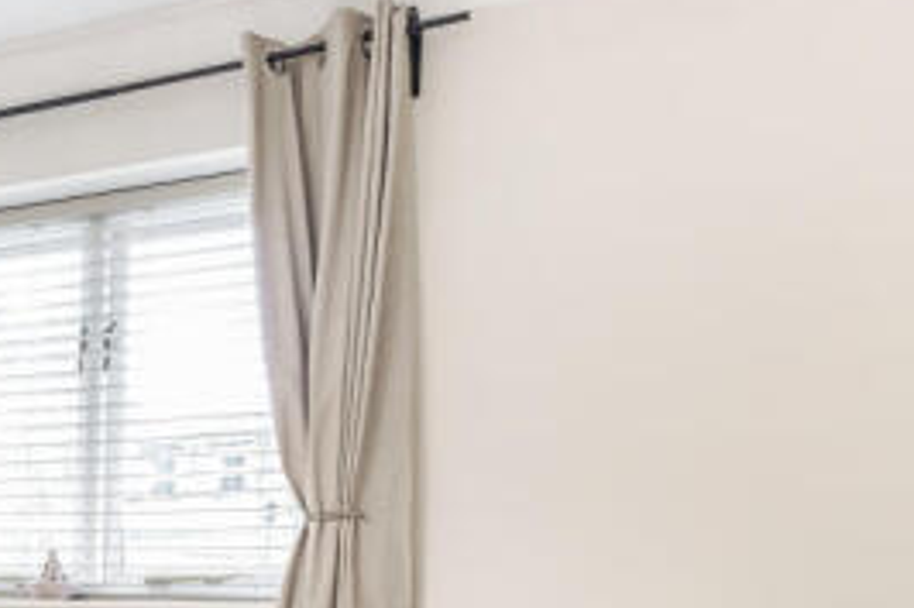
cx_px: 33
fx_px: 939
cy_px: 675
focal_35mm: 37
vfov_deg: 31.6
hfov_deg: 45.2
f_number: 8
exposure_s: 1
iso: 100
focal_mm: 10
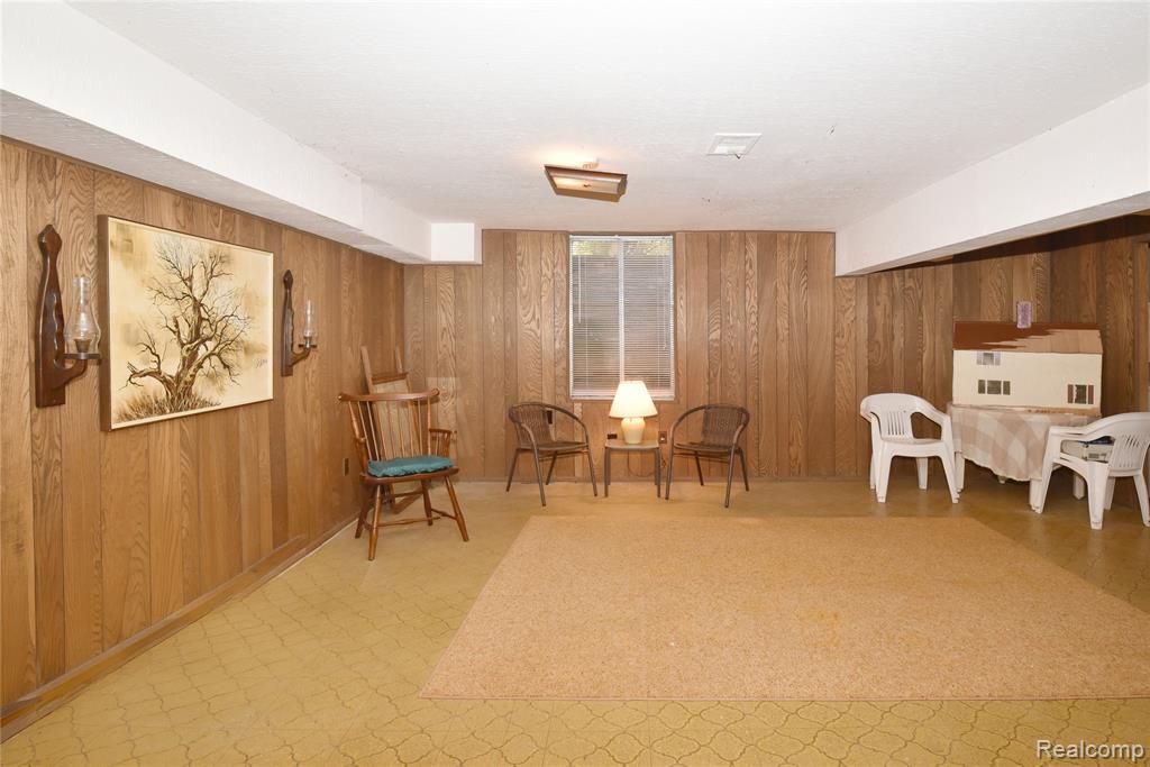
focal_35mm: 17
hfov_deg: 93.3
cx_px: 575
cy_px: 384
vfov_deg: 70.5
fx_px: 543
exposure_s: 1/60
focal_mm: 17
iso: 800
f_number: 9
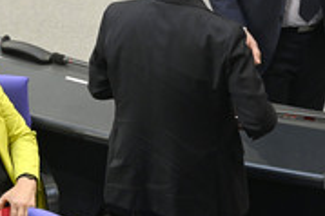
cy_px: 74
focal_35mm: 315
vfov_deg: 4.4
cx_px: 182
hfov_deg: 6.5
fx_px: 2841
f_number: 5
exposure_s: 1/400
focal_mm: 125
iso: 5000
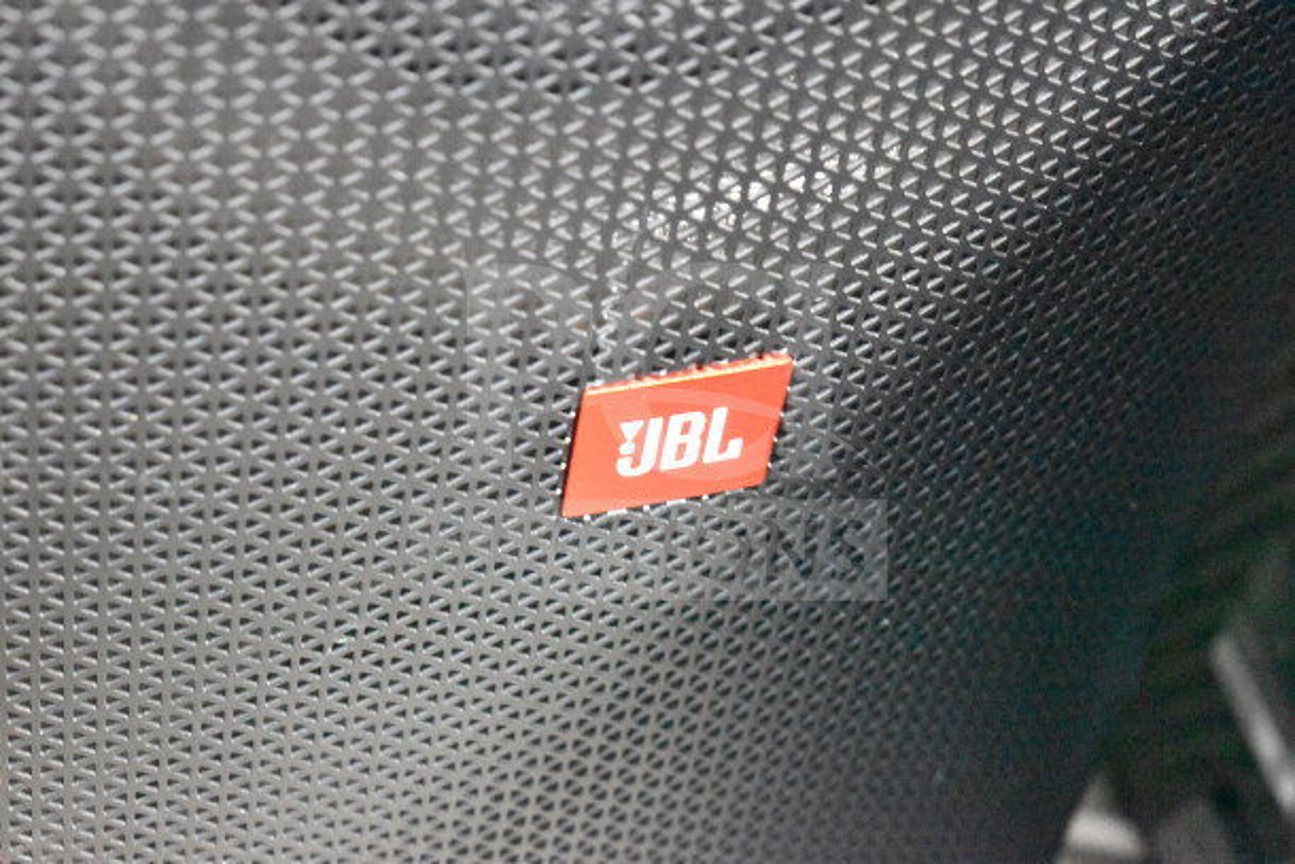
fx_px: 2968
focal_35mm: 82
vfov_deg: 16.6
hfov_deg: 24.6
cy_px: 432
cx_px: 648
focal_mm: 55
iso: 25600
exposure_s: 1/40
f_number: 5.6
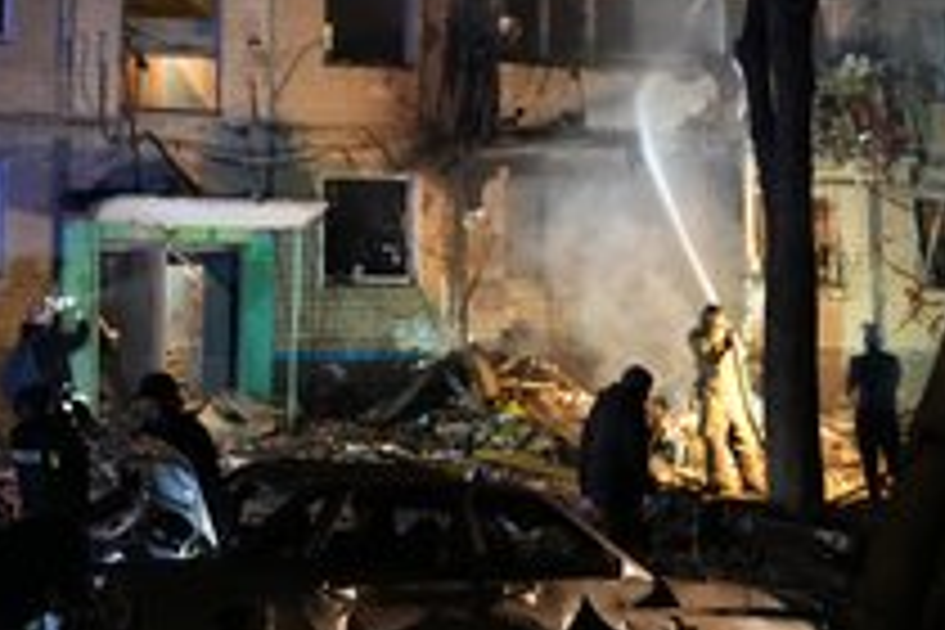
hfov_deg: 33.3
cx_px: 238
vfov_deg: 22.8
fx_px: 1549
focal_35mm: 59
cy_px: 187
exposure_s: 1/30
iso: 12800
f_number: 2.8
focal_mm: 31
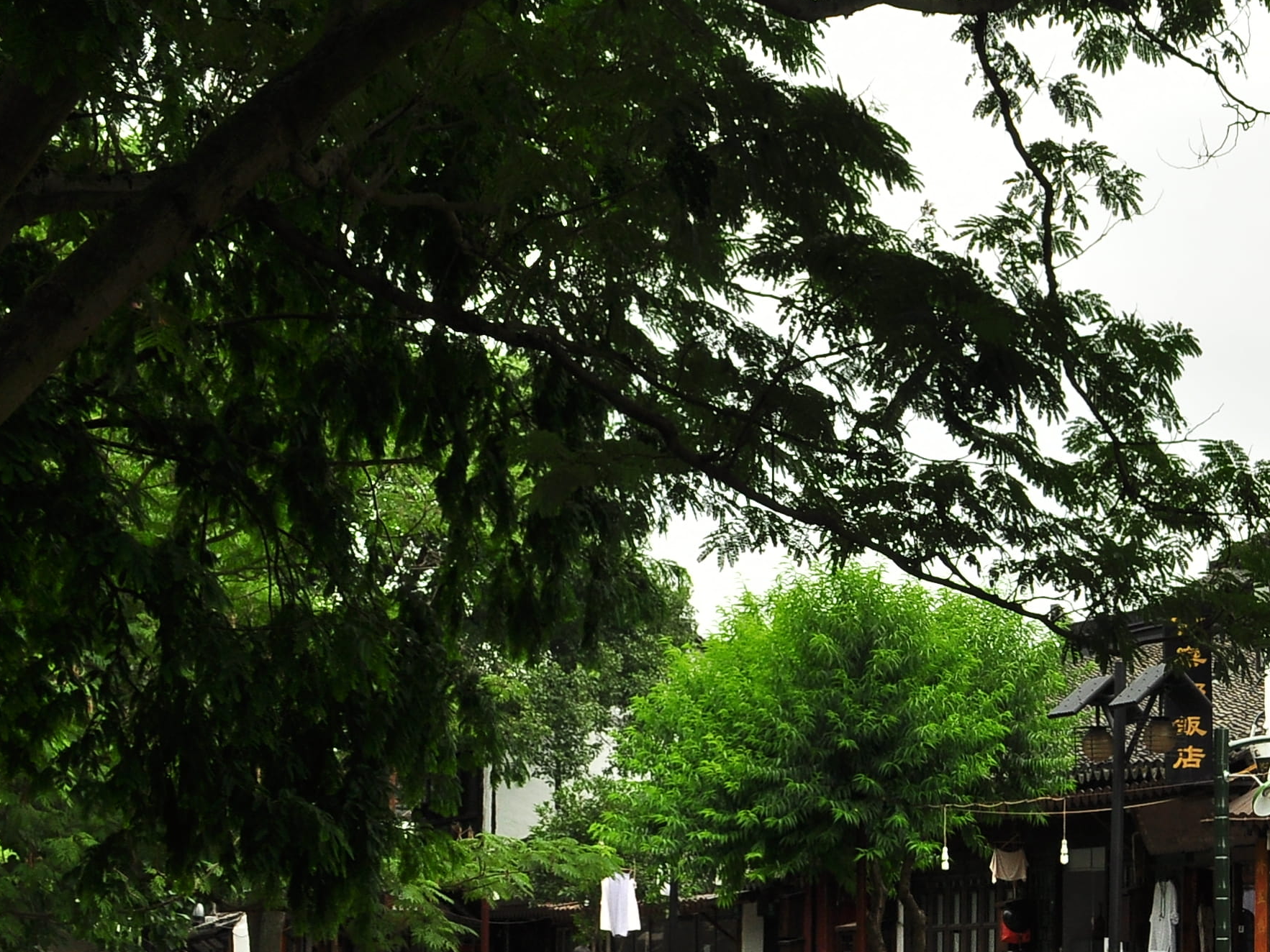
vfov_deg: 15.9
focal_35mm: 91
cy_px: 957
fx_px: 3339
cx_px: 1269
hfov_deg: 20.8
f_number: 11
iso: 200
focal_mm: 26
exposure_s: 1/200
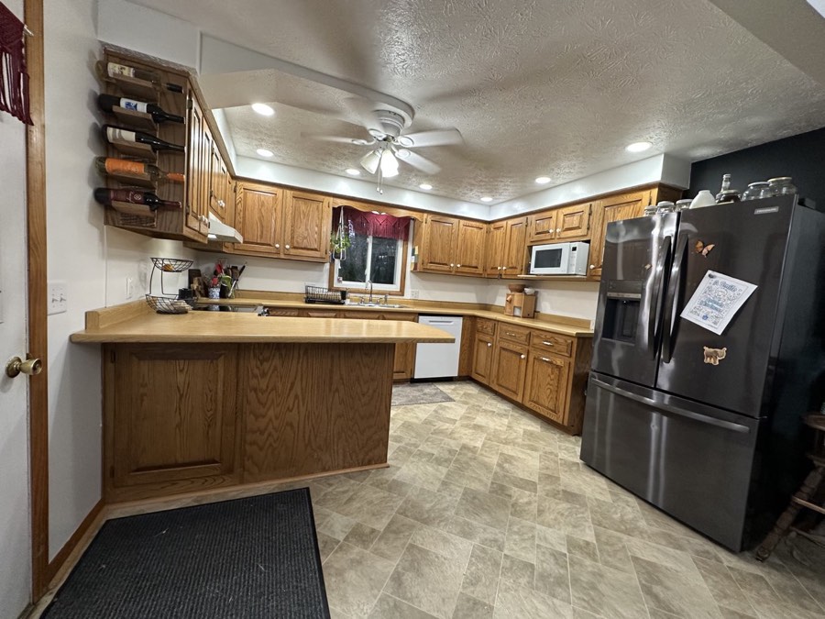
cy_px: 310
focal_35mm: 14
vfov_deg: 85.7
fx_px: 334
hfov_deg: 102.1
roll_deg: -4.0
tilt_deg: -3.7
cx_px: 412
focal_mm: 2.22
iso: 200
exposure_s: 1/60
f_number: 2.2
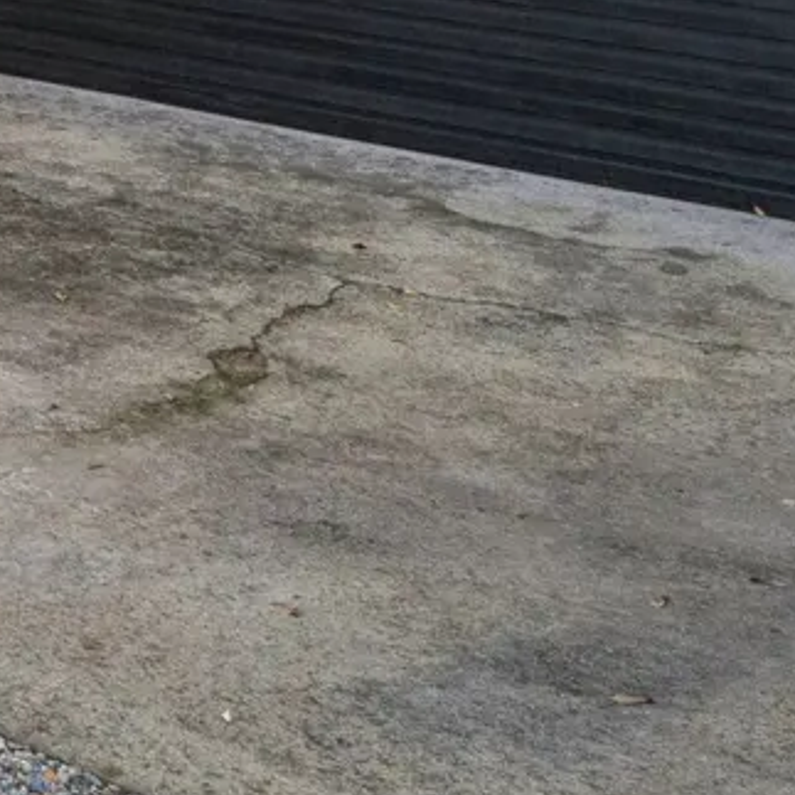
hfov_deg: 13.3
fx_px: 2657
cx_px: -1021
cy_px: -320
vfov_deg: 15.9
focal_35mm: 102
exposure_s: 1/250
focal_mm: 13.5
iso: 400
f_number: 8
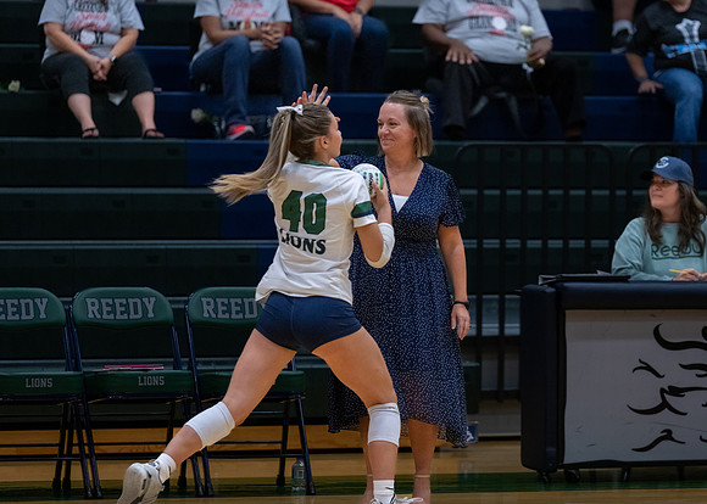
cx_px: 417
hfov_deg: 9.9
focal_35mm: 204
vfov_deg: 7.1
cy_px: 207
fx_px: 4093
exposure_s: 1/1000
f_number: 2.8
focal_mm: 165
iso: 2500
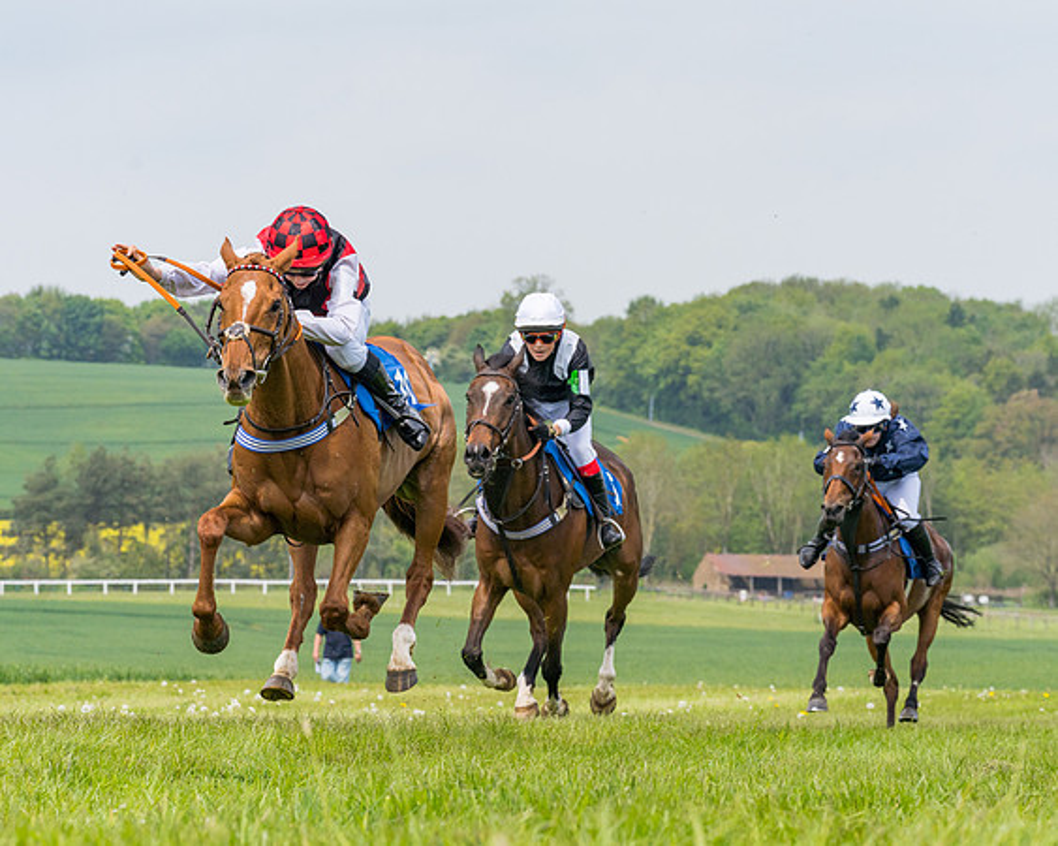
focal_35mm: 172
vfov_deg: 9.0
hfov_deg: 11.2
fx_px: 5395
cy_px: 366
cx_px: 564
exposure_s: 1/2000
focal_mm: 135
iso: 400
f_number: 9
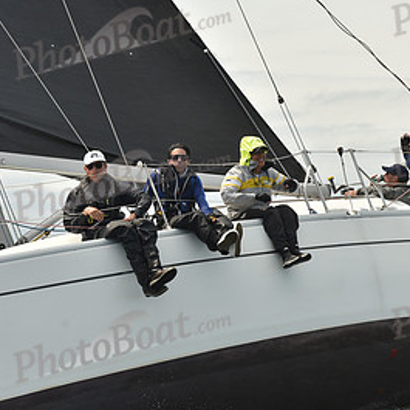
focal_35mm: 182
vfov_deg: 9.6
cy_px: 241
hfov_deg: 9.6
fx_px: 2439
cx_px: 313
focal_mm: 98
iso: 250
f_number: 9
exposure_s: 1/800
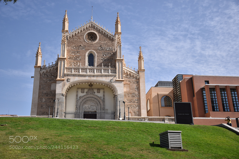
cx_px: 120
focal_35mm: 39
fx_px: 259
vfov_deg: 34.2
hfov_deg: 49.6
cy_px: 80
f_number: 3.8
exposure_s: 1/1250
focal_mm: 26
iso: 100
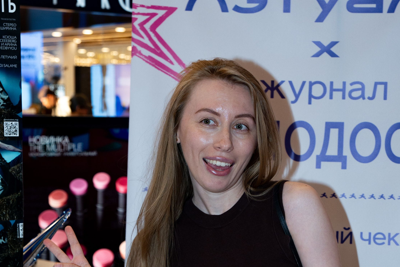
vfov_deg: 13.1
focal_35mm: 104
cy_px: 208
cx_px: 224
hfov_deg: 19.6
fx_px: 1156
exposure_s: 1/160
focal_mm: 40
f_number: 4
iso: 400
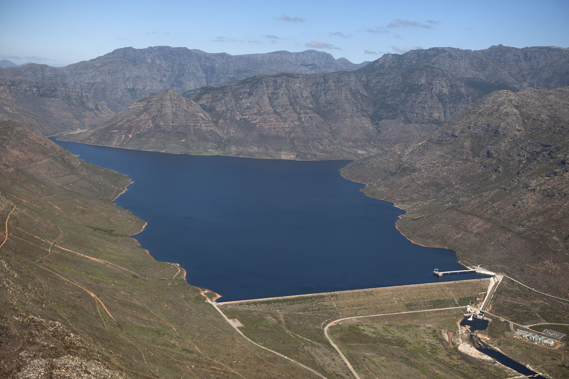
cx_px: 286
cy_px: 183
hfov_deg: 46.4
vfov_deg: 31.9
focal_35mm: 42
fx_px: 664
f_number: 3.5
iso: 200
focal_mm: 40
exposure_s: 1/2500
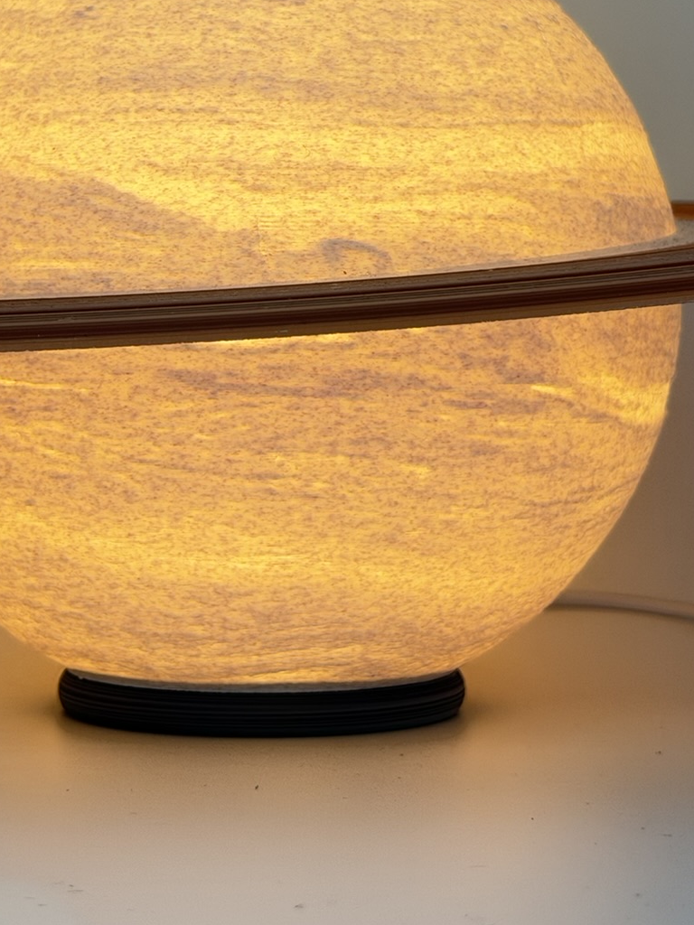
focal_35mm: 96
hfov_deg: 15.4
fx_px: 2566
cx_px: 248
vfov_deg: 20.2
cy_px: 196
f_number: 1.78
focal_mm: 6.76
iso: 80
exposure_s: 1/50
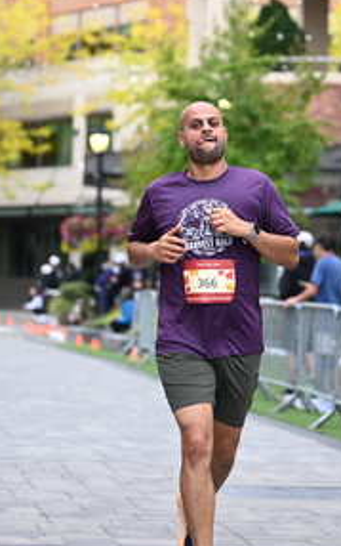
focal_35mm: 159
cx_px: 243
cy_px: 193
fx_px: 2362
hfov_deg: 8.3
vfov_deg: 13.1
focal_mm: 81
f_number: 2.8
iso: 640
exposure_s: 1/1600
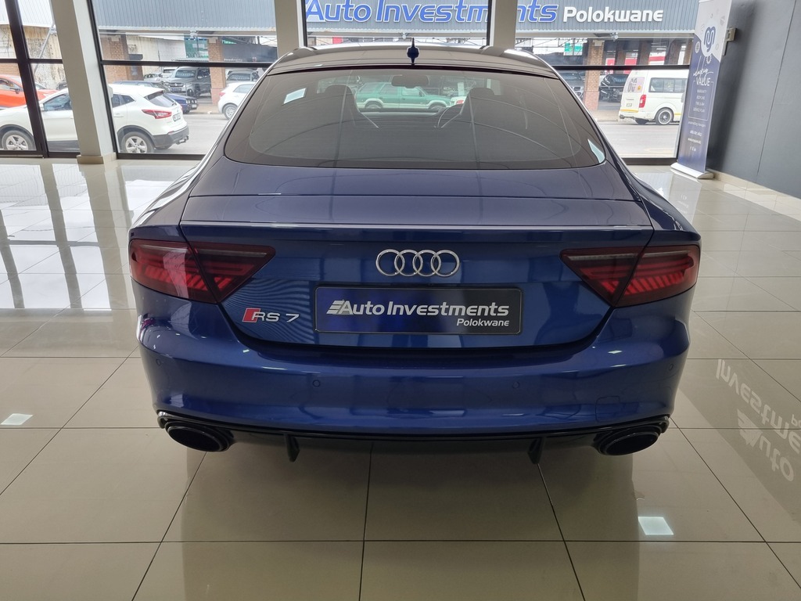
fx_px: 602
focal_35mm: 26
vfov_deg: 53.1
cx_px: 400
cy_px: 300
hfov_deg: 67.3
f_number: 1.8
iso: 64
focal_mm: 5.4
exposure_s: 1/100
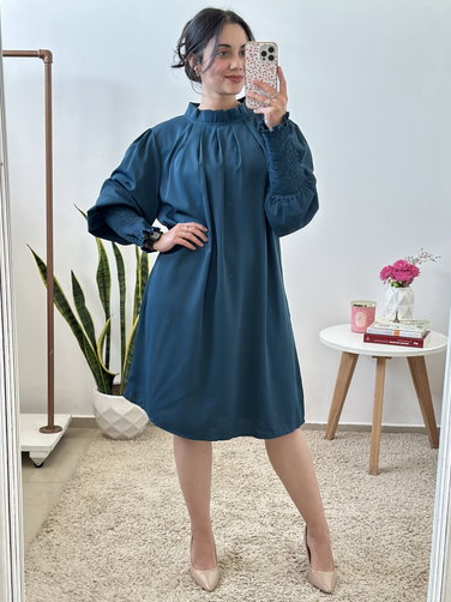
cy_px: 288
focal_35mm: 51
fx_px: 887
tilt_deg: -19.5
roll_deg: -1.6
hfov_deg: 28.5
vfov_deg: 37.5
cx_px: 223
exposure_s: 1/60
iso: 200
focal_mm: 6.86
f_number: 1.78
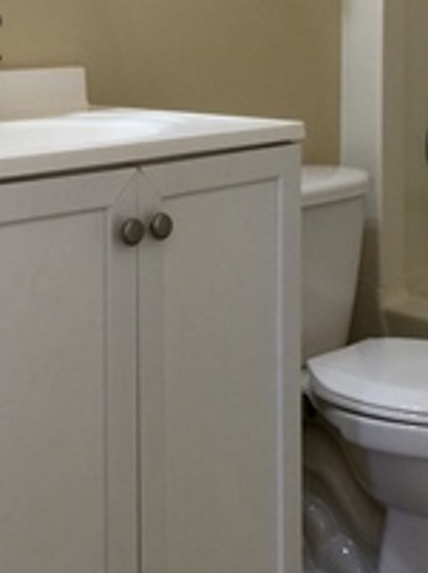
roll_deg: -1.0
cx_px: 289
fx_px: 1140
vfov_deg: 27.5
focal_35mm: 69
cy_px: 94
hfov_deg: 21.2
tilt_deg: -3.4
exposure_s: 1/15
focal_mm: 4.15
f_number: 2.2
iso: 64
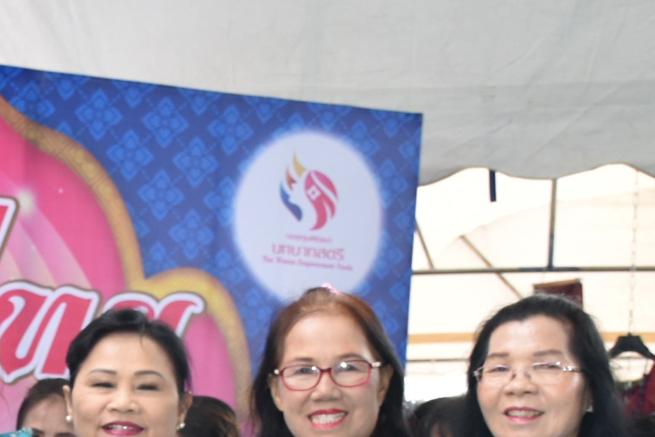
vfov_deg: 9.6
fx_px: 2529
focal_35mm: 139
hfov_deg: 14.1
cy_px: 669
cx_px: -226
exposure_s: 1/125
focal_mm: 24
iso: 360
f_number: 5.6
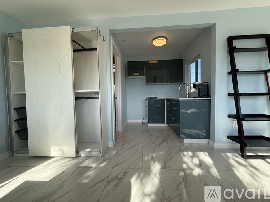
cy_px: 101
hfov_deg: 102.1
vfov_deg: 85.7
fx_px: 109
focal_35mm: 14
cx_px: 135
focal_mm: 2.22
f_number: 2.2
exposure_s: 1/145
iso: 50
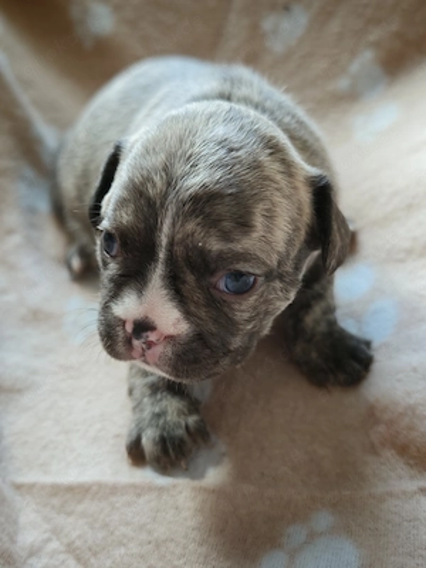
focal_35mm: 35
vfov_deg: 52.6
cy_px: 284
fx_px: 574
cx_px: 213
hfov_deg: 40.7
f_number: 1.67
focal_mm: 8.71
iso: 400
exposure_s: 1/400
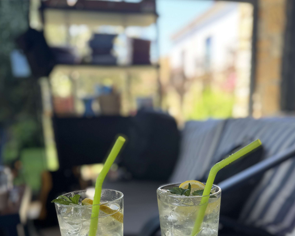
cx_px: 150
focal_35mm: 32
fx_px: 279
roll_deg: +2.5
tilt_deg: -14.9
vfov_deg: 43.3
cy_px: 194
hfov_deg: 55.7
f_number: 1.78
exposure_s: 1/121
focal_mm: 6.76
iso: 80
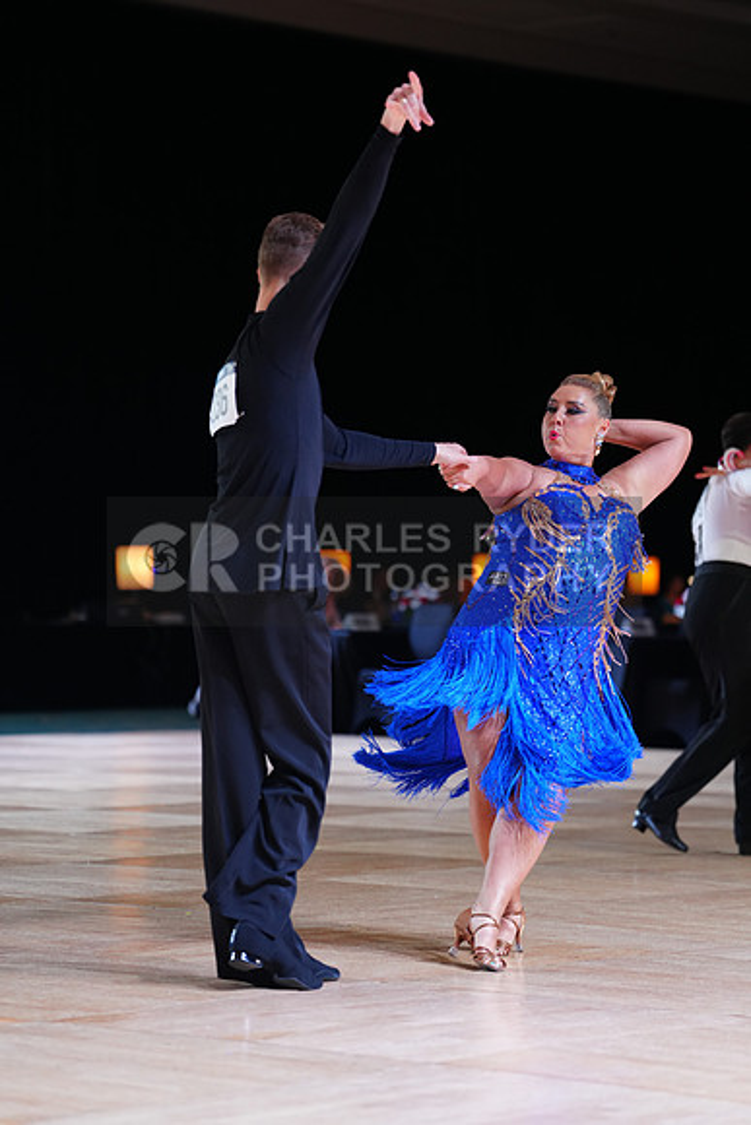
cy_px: 562
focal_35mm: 120
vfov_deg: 17.1
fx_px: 3752
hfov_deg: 11.4
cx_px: 376
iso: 1000
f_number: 2.8
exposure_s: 1/400
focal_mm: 120
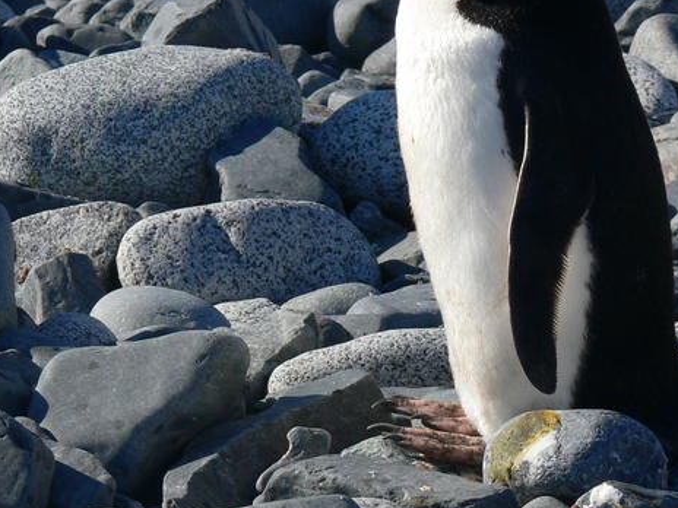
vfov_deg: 4.0
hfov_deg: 5.3
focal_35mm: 376
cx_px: 438
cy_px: 143
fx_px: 7364
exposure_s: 1/400
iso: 80
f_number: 5.6
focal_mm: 36.1
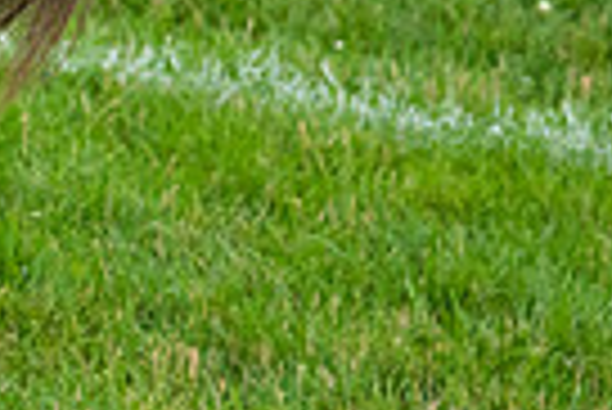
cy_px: 191
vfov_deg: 4.1
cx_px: -423
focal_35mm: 333
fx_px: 5667
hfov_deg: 6.1
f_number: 5.6
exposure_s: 1/1600
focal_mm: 78
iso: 2000
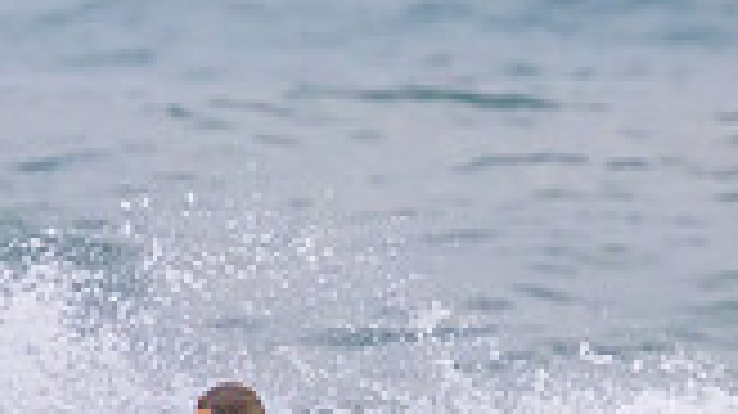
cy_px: 614
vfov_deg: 0.4
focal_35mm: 3095
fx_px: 60526
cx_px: 202
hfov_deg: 0.7
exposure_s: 1/2000
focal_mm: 800
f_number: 11
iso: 4000
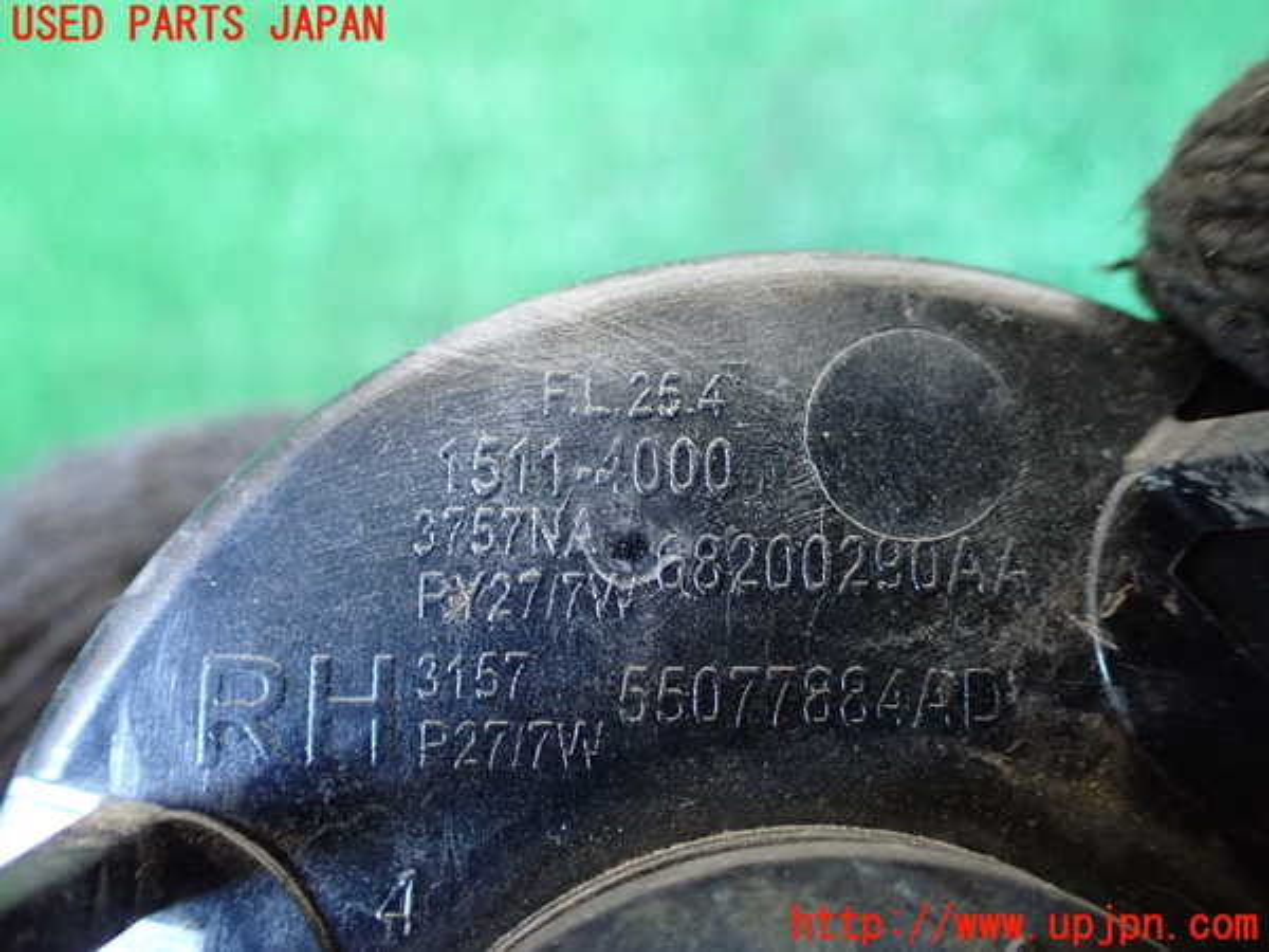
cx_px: 634
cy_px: 476
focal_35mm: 30
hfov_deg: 60.0
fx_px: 1100
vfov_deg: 46.8
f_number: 2.3
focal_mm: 5.4
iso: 800
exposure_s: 1/30
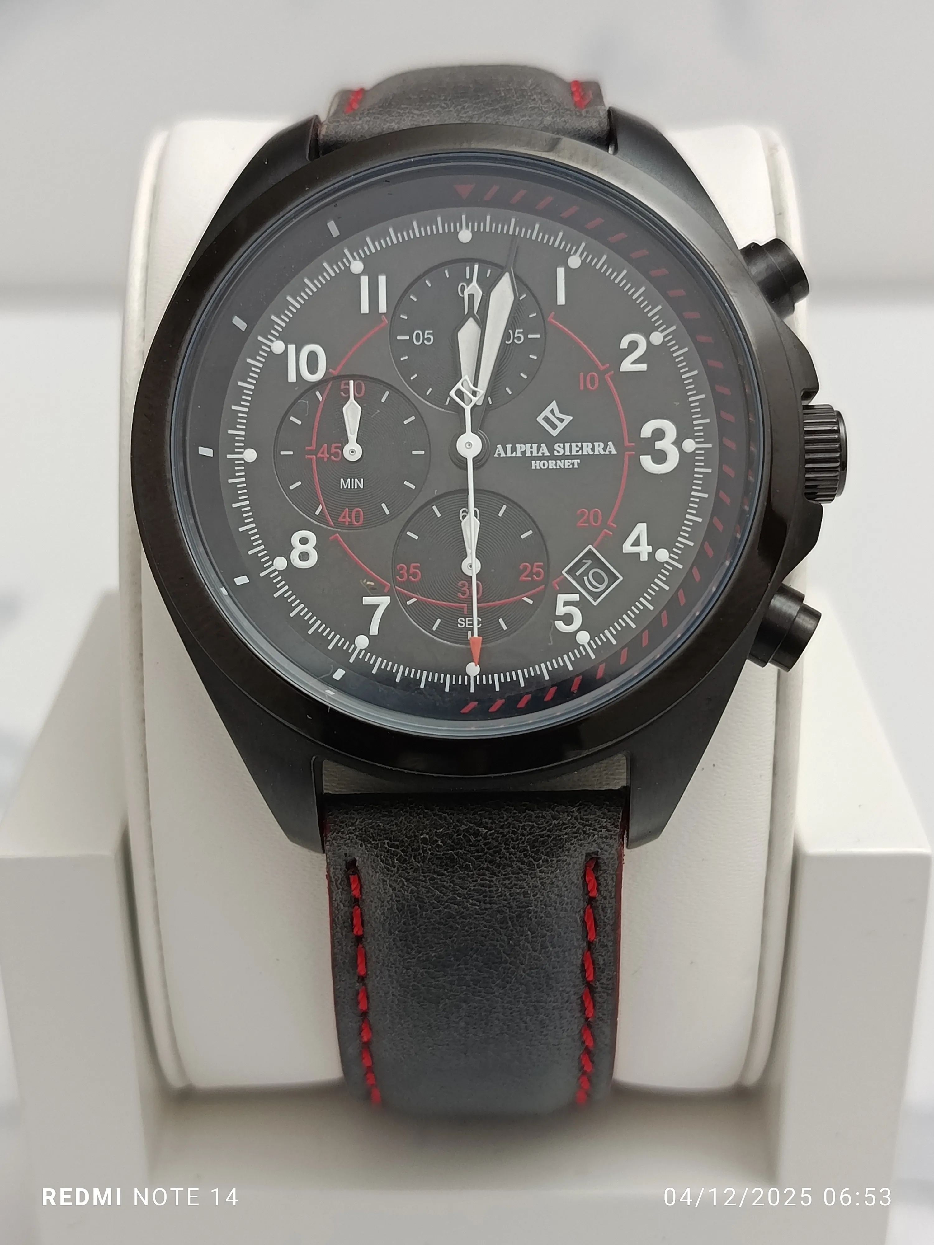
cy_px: 622
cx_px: 467
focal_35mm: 48
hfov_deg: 30.3
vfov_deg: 39.7
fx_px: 1727
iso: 487
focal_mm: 5.24
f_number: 1.7
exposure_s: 1/100
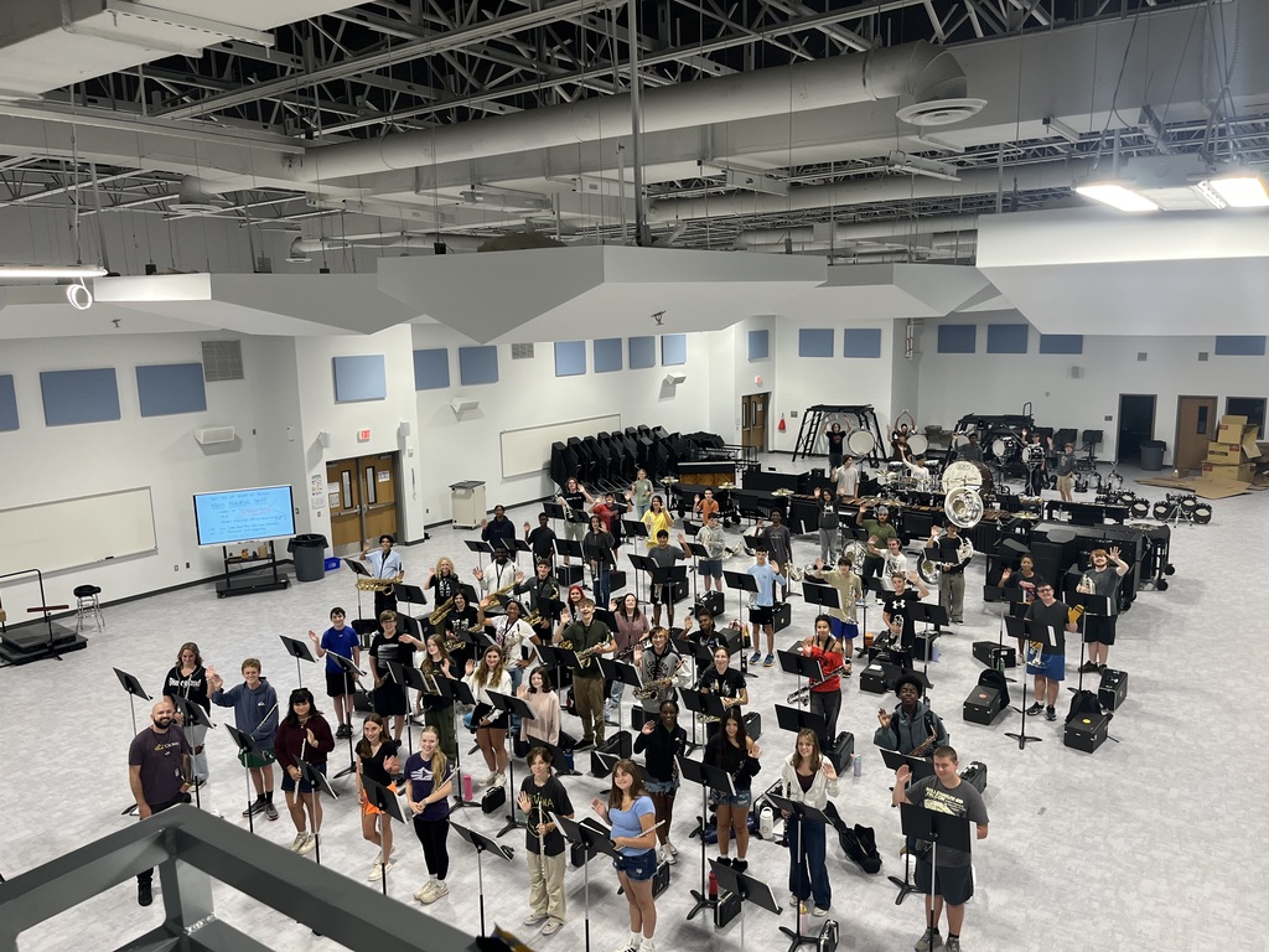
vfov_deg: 53.1
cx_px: 634
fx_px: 953
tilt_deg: -10.4
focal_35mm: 26
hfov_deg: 67.3
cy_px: 476
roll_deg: +1.3
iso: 100
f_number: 1.6
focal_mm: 5.1
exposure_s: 1/120
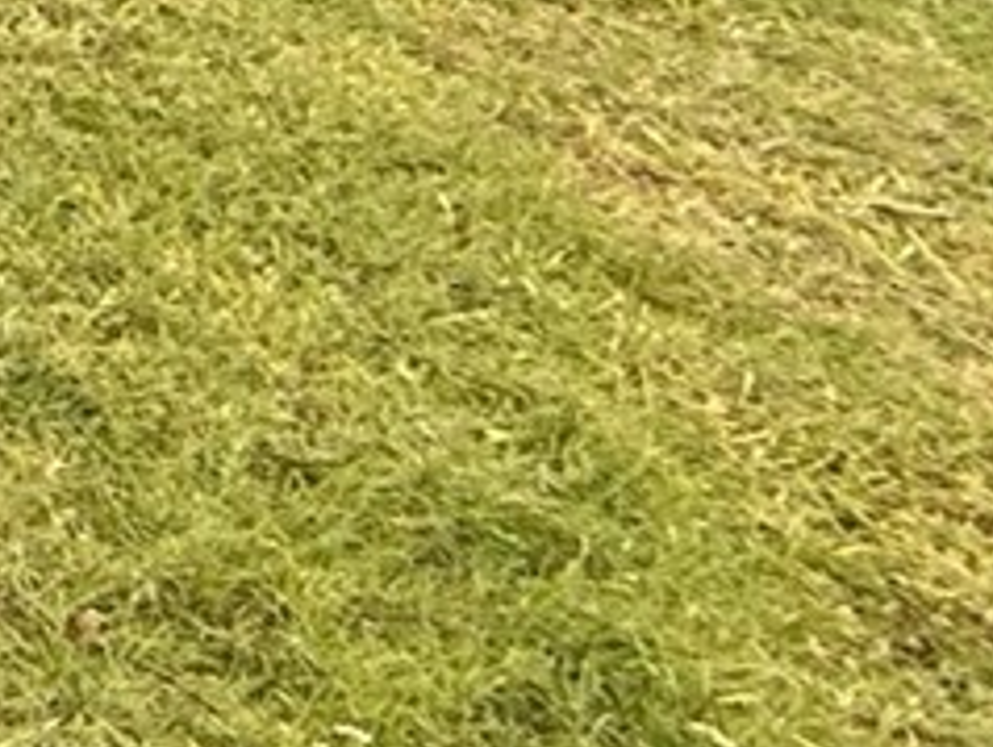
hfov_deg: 10.5
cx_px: -2220
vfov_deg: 13.3
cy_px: -814
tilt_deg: -10.2
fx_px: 2699
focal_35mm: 94
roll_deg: -0.3
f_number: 2.2
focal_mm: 2.22
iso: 64
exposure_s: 1/1087
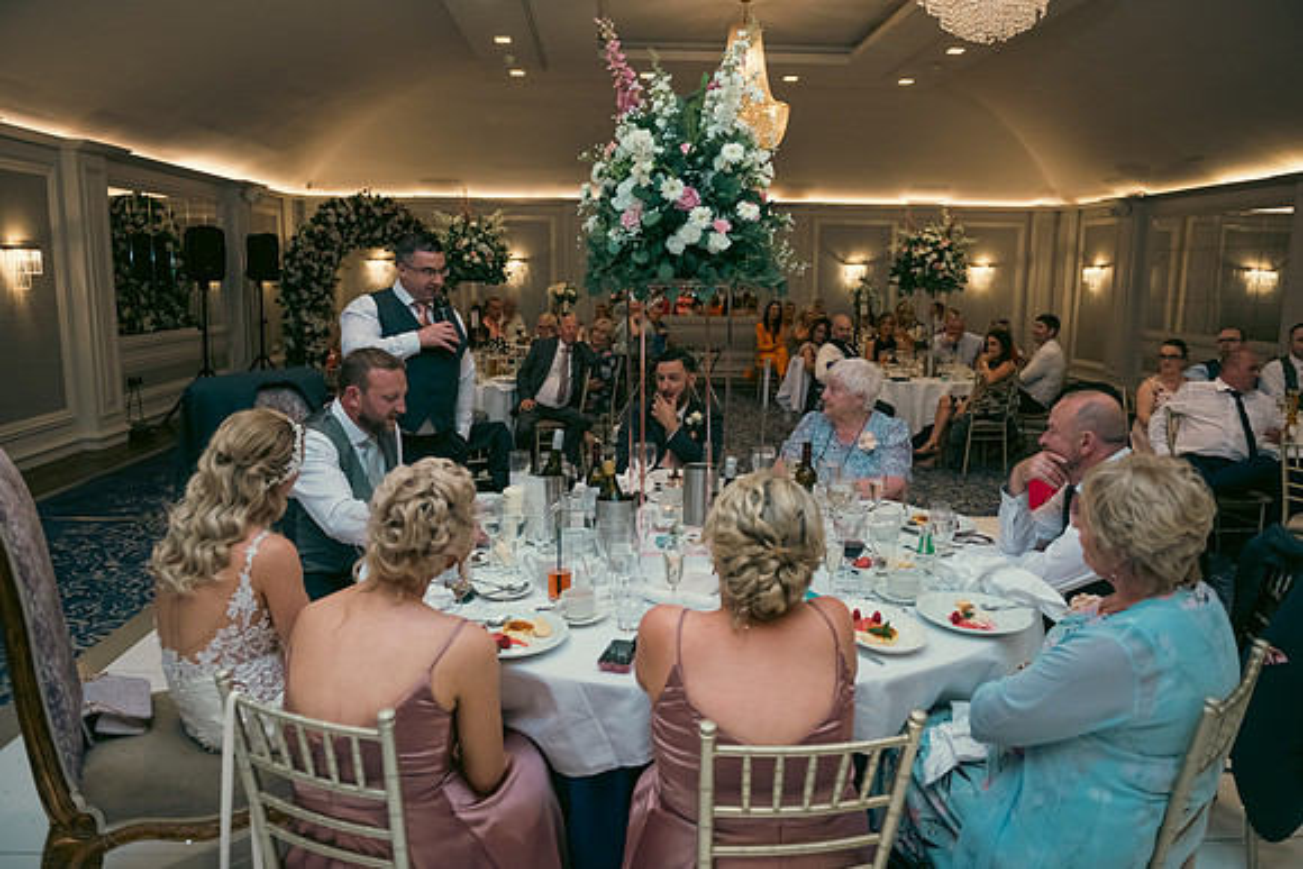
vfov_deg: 49.6
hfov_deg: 69.4
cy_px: 434
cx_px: 652
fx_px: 941
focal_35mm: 26
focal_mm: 26
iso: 800
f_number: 3.5
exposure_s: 1/160
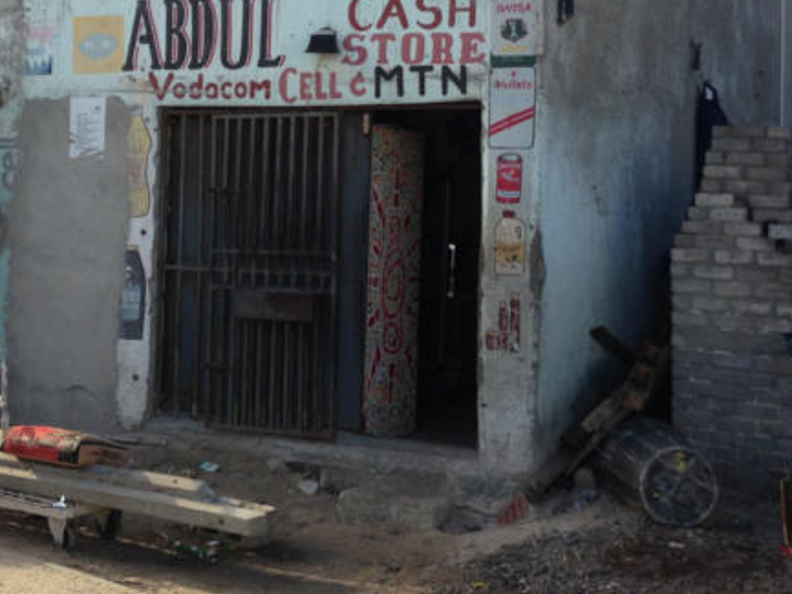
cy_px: 119
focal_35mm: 61
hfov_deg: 31.6
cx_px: 315
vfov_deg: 23.7
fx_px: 1396
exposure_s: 1/480
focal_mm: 4.13
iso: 50
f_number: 2.4
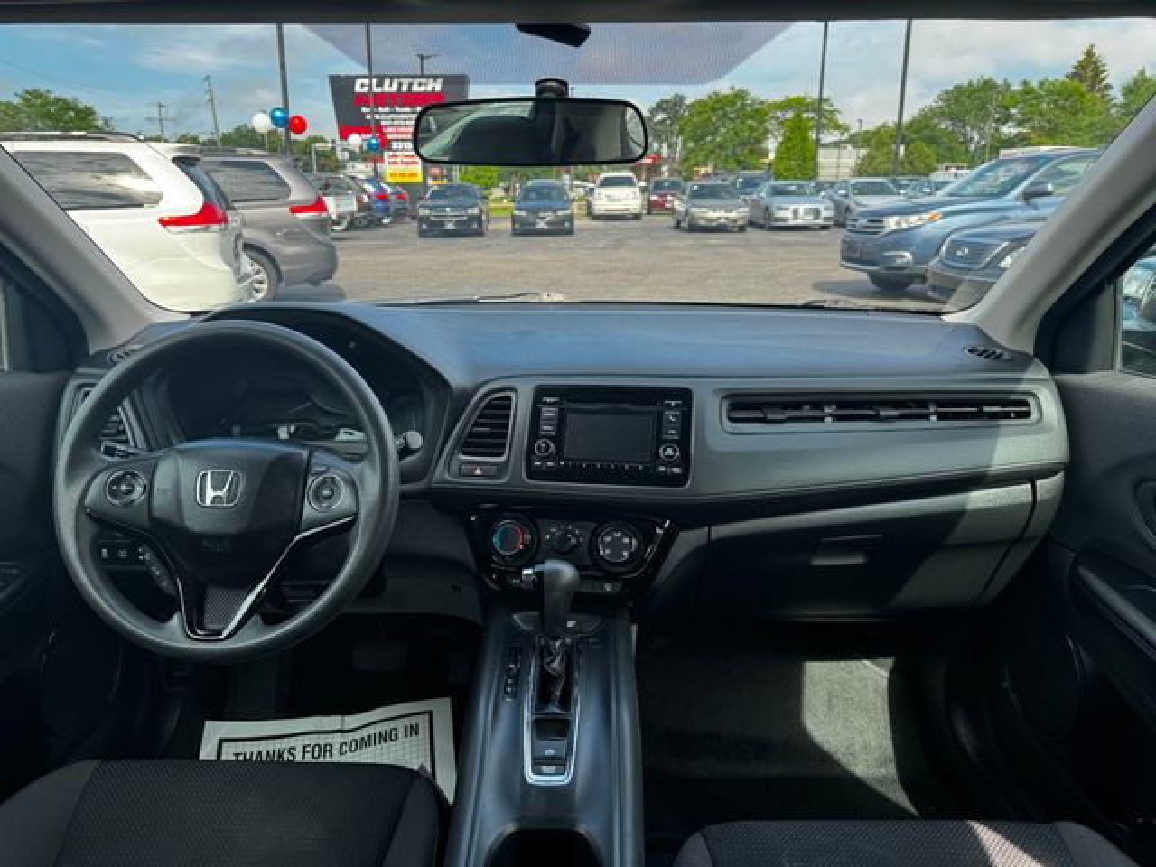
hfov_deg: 71.6
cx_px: 578
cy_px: 434
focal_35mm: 24
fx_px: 801
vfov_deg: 56.8
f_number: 1.78
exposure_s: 1/802
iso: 80
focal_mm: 6.76
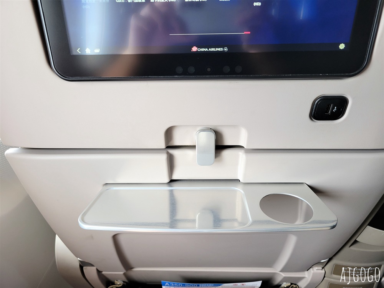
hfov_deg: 67.3
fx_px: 288
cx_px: 192
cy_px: 144
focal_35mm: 26
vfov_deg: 53.1
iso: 125
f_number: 1.8
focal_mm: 5.4
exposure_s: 1/120
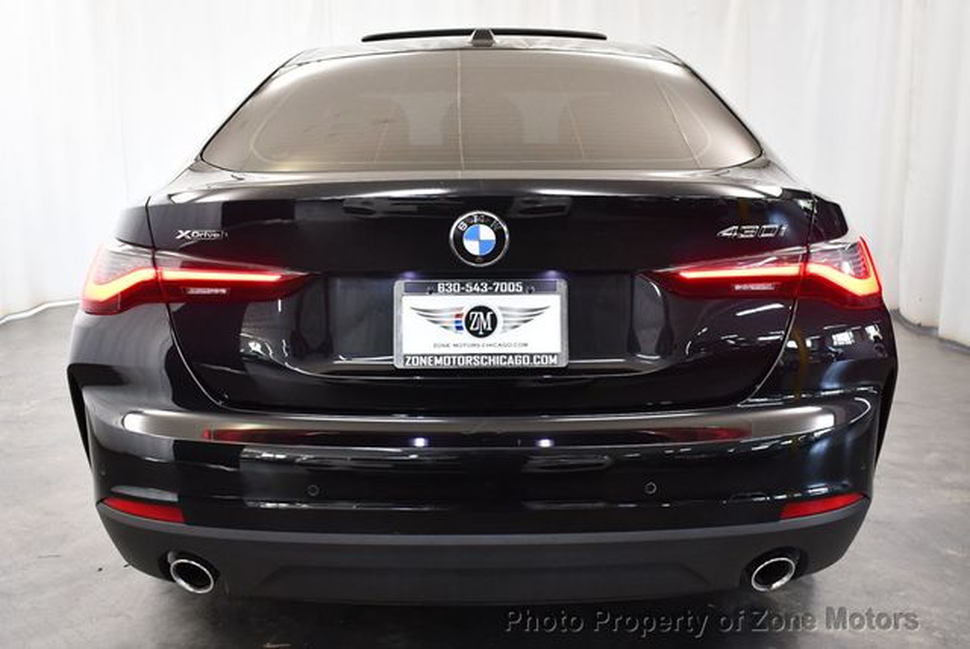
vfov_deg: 36.9
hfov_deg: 53.1
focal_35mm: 36
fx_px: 971
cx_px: 485
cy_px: 324
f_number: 3.5
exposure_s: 1/125
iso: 1250
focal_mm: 18
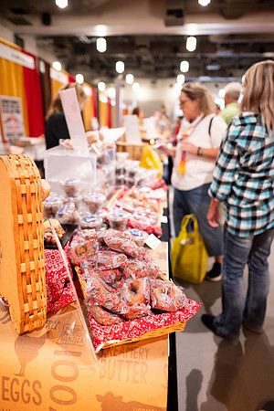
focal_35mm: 24
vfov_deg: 73.7
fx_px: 274
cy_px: 206
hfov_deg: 53.1
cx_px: 137
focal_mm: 24
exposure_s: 1/200
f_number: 1.8
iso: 1250
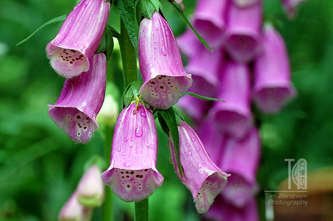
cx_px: 166
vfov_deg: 7.5
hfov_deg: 11.3
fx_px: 1690
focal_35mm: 183
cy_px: 110
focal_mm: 122
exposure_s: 1/50
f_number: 13
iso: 280
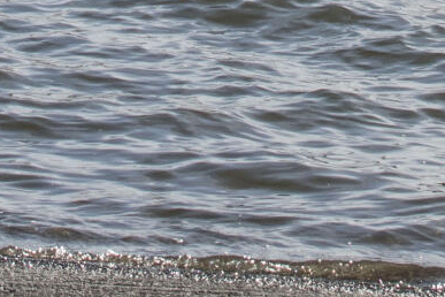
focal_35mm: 543
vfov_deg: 2.5
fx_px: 6712
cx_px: 313
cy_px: -640
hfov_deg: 3.8
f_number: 11
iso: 200
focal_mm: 70
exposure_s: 1/640
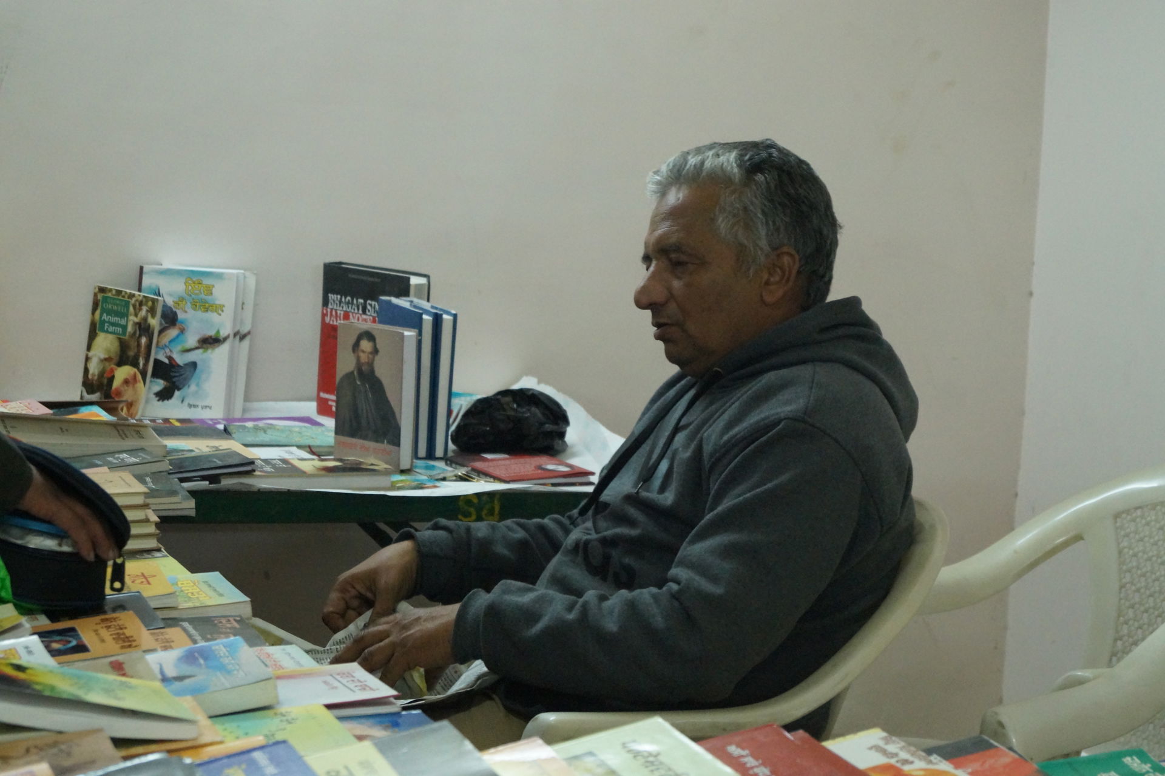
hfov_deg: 24.6
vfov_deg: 16.5
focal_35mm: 82
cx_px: 582
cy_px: 388
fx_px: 2668
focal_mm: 55
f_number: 5.6
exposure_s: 1/50
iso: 3200
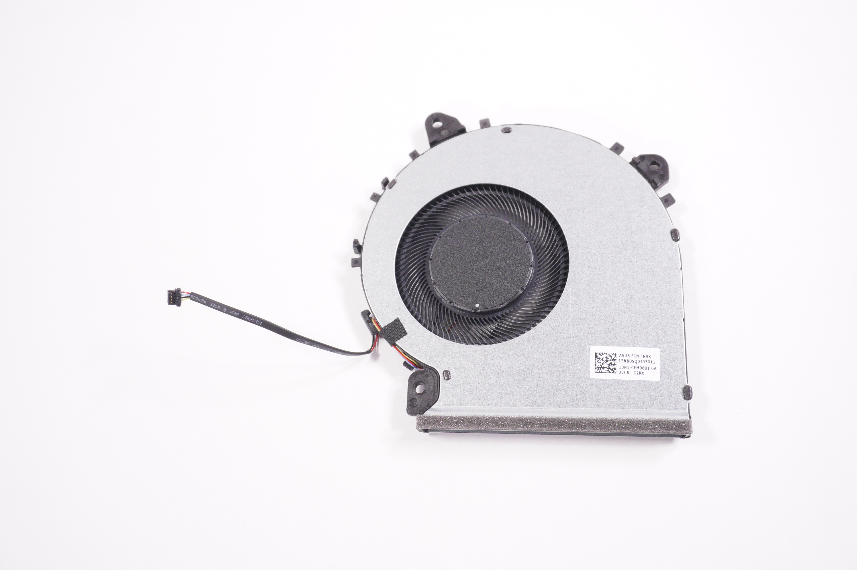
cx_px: 428
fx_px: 856
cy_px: 285
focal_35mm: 36
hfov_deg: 53.2
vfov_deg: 36.8
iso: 1000
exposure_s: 1/250
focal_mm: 24
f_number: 5.6
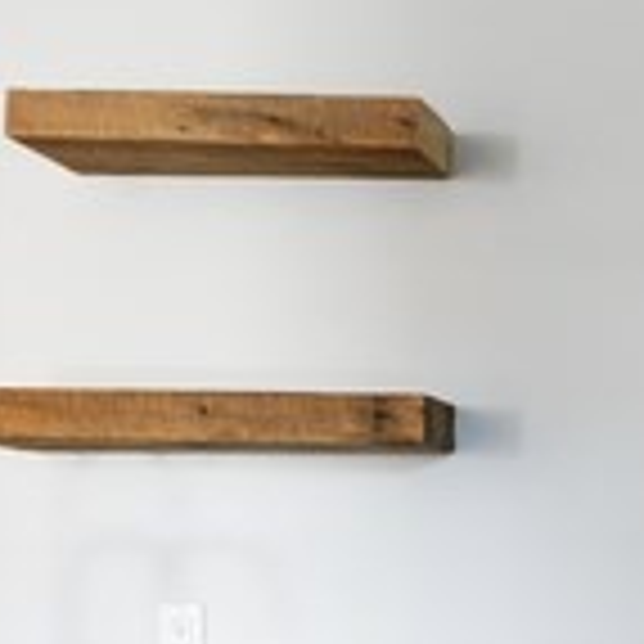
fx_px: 1789
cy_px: 482
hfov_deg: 19.8
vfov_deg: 20.3
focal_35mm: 85
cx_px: 639
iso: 100
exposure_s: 1/15
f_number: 8
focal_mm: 14
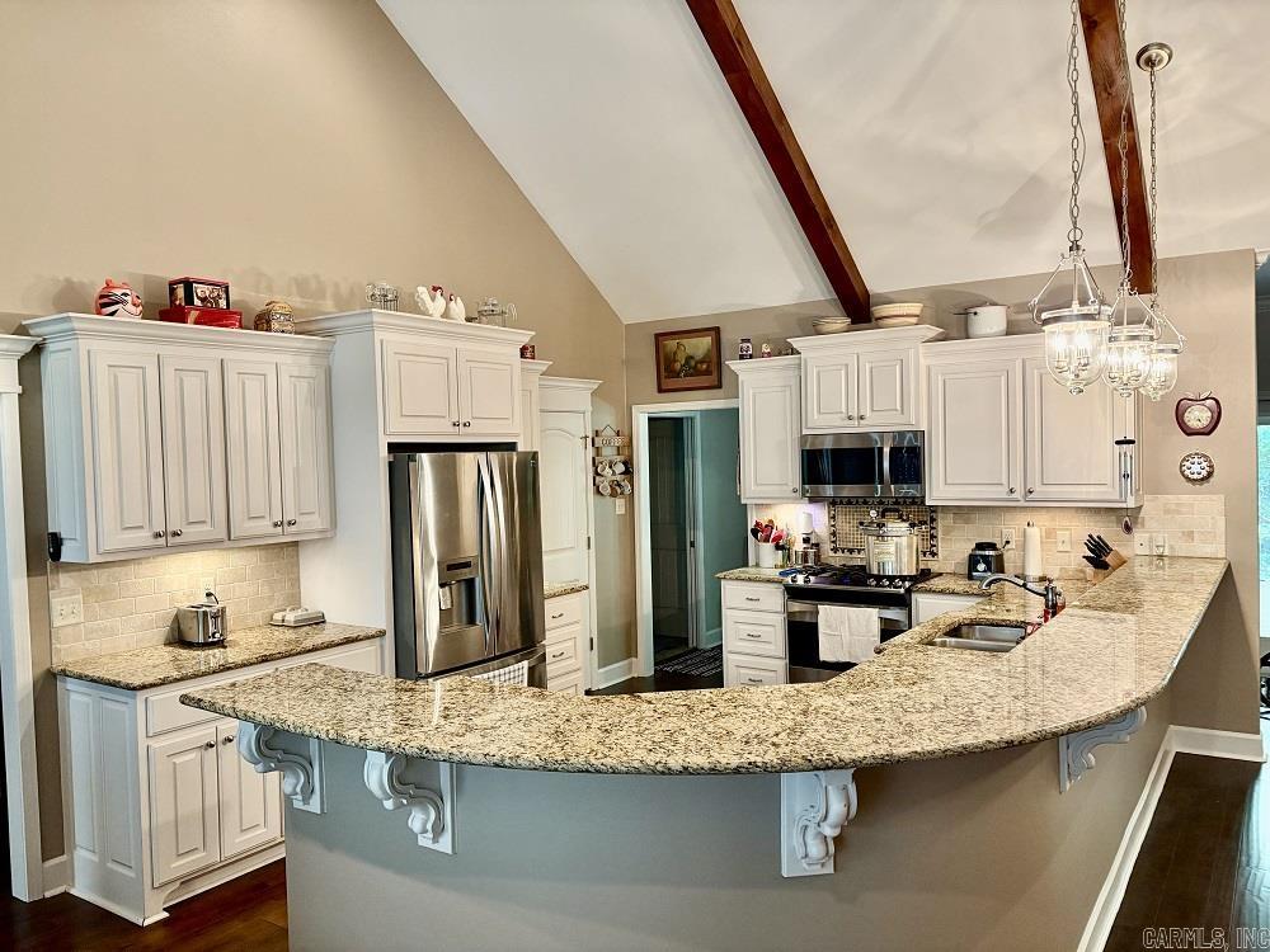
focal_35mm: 26
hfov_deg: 67.3
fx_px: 954
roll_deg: +1.9
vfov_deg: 53.1
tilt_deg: -1.3
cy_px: 476
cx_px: 635
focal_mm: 5.96
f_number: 1.6
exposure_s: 1/60
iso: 320
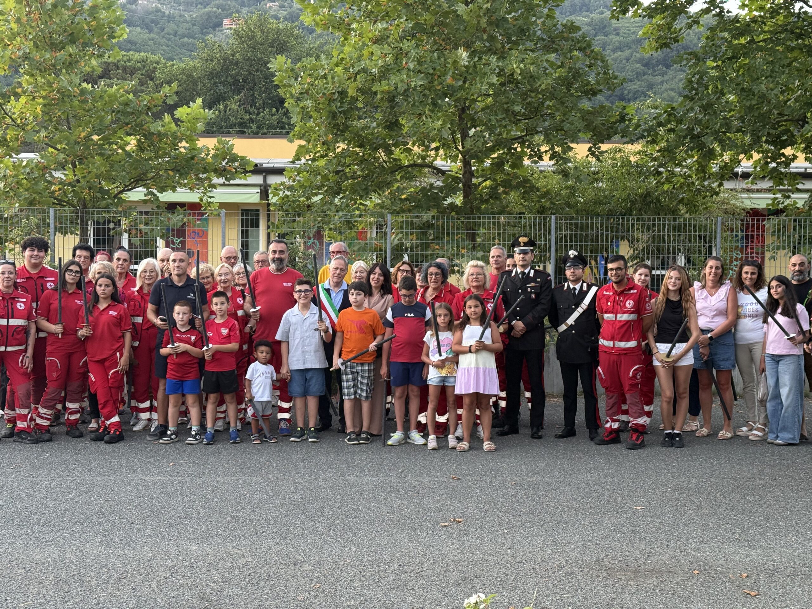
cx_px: 406
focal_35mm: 48
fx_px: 1126
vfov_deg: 30.3
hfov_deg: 39.7
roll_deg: -1.0
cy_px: 304
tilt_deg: -1.2
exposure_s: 1/69
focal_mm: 6.76
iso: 200
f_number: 1.78
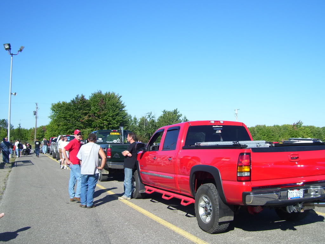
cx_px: 162
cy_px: 122
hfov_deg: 50.1
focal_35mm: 37
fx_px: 347
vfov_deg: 38.7
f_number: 4.8
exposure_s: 1/500
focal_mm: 6
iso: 80
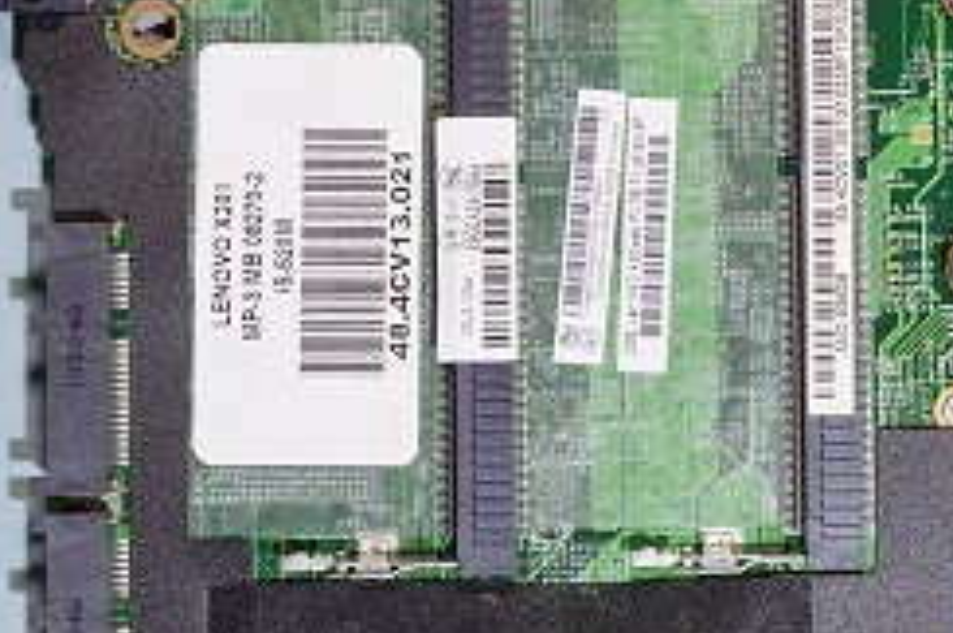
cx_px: 707
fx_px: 3172
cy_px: 63
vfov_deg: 11.3
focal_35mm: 120
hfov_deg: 17.0
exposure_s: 1/6
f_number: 8
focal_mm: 26
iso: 100
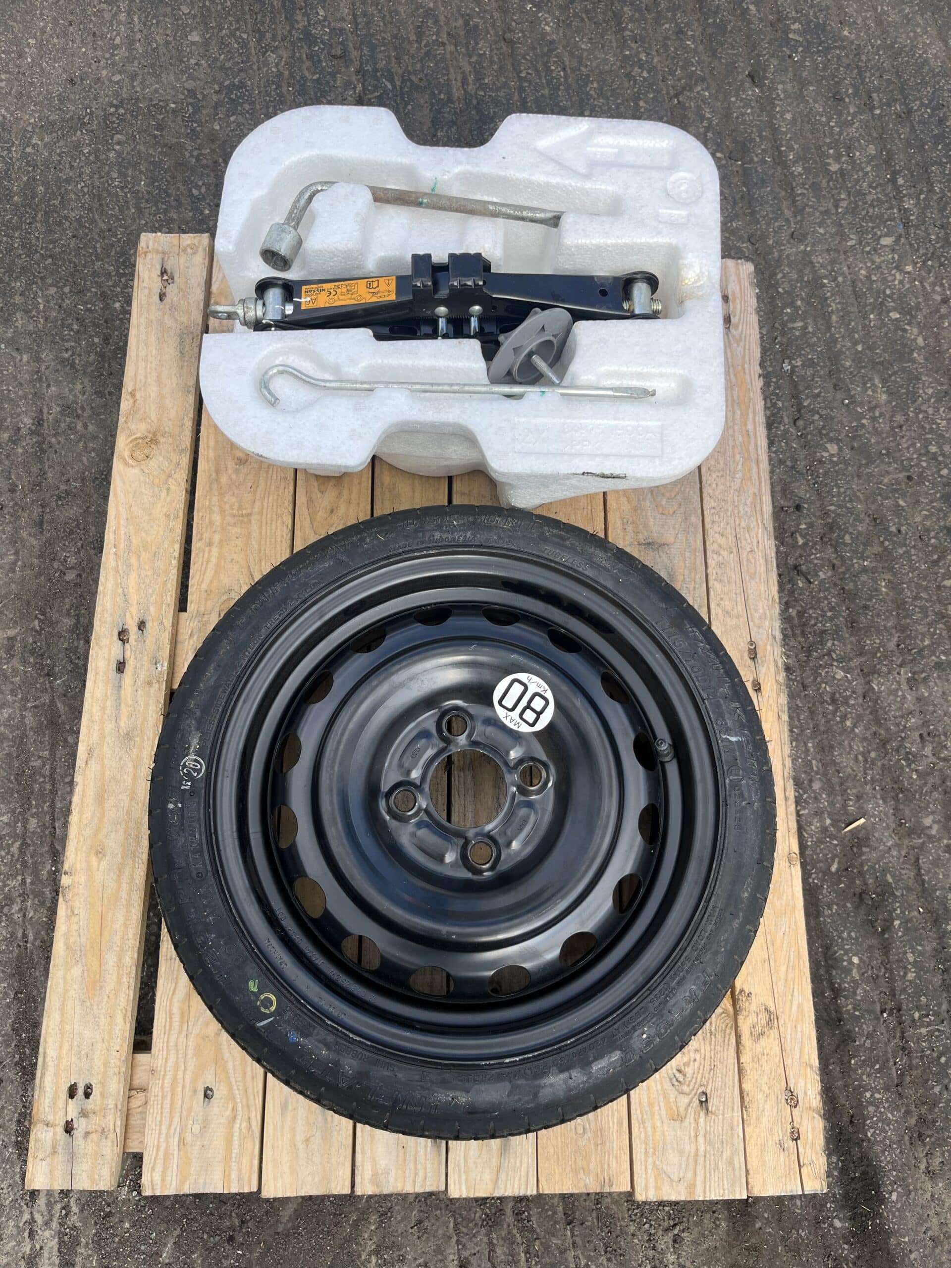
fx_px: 952
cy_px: 634
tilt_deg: -70.1
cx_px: 476
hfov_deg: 53.1
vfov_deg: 67.3
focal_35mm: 26
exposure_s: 1/1890
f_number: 1.6
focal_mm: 5.1
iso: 50
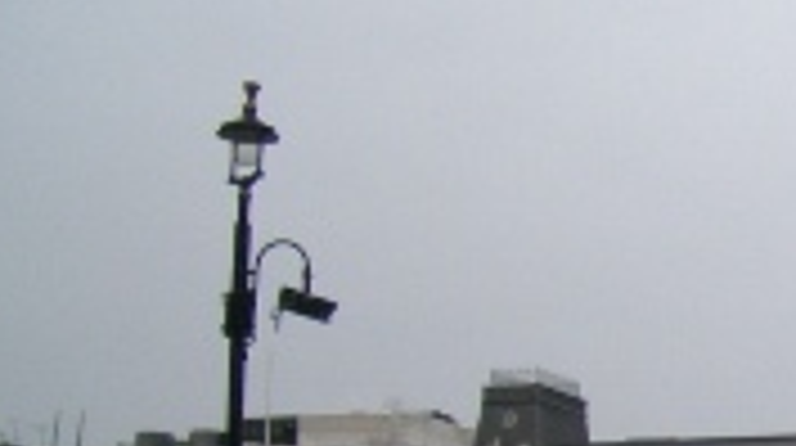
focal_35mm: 138
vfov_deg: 8.5
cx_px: 1381
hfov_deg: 14.0
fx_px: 2909
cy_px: 685
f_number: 2.6
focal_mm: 5.8
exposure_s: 1/200
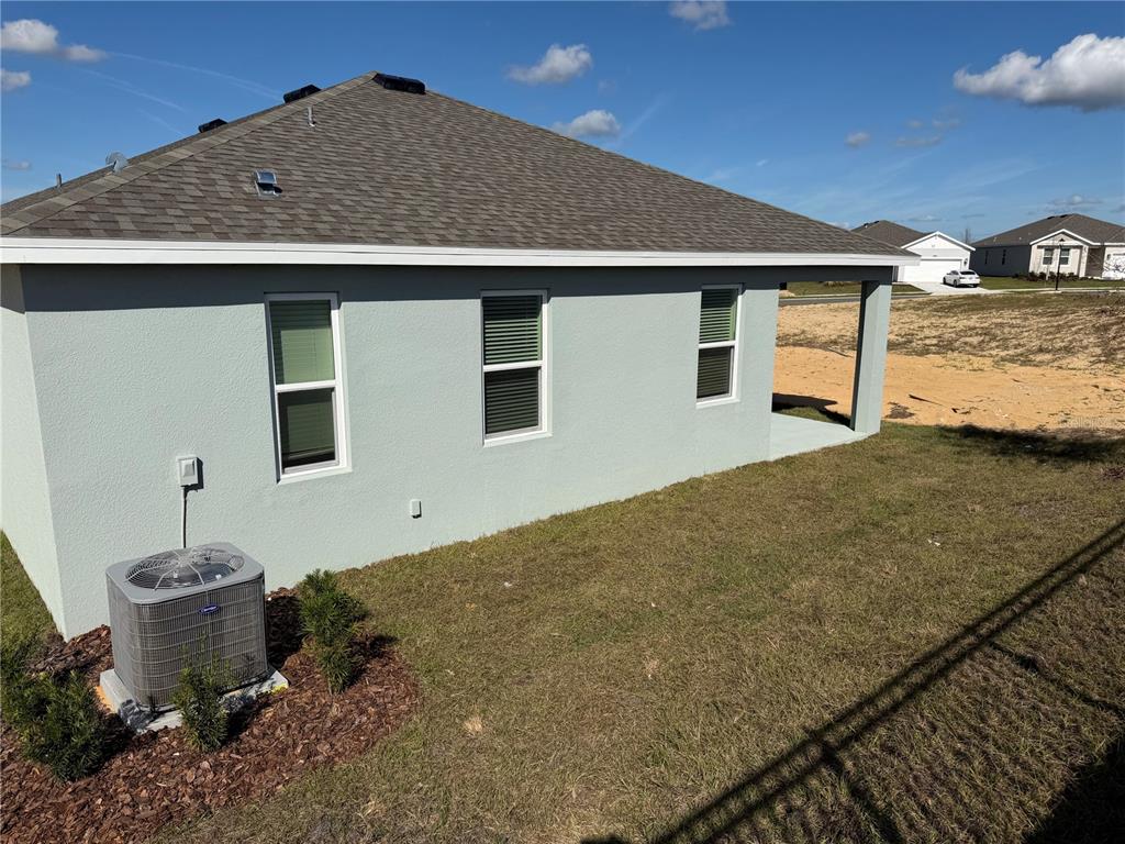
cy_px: 422
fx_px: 780
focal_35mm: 24
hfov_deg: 71.6
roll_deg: -0.1
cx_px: 562
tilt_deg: -12.8
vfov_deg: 56.8
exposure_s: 1/11905
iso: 80
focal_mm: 6.76
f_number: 1.78
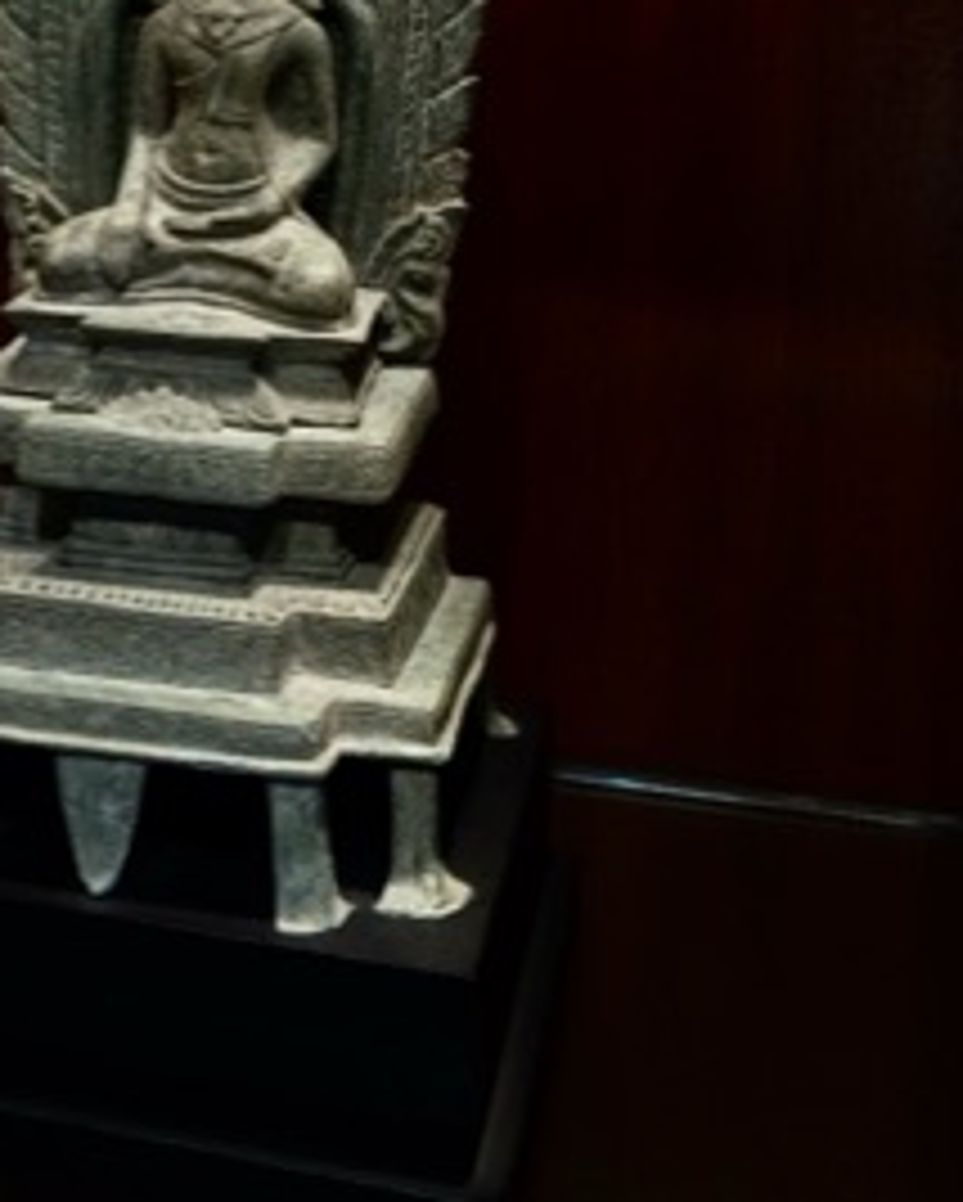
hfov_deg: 25.2
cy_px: -81
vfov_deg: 29.2
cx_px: 140
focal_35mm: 59
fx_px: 2100
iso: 1600
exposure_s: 1/100
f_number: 8
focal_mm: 28
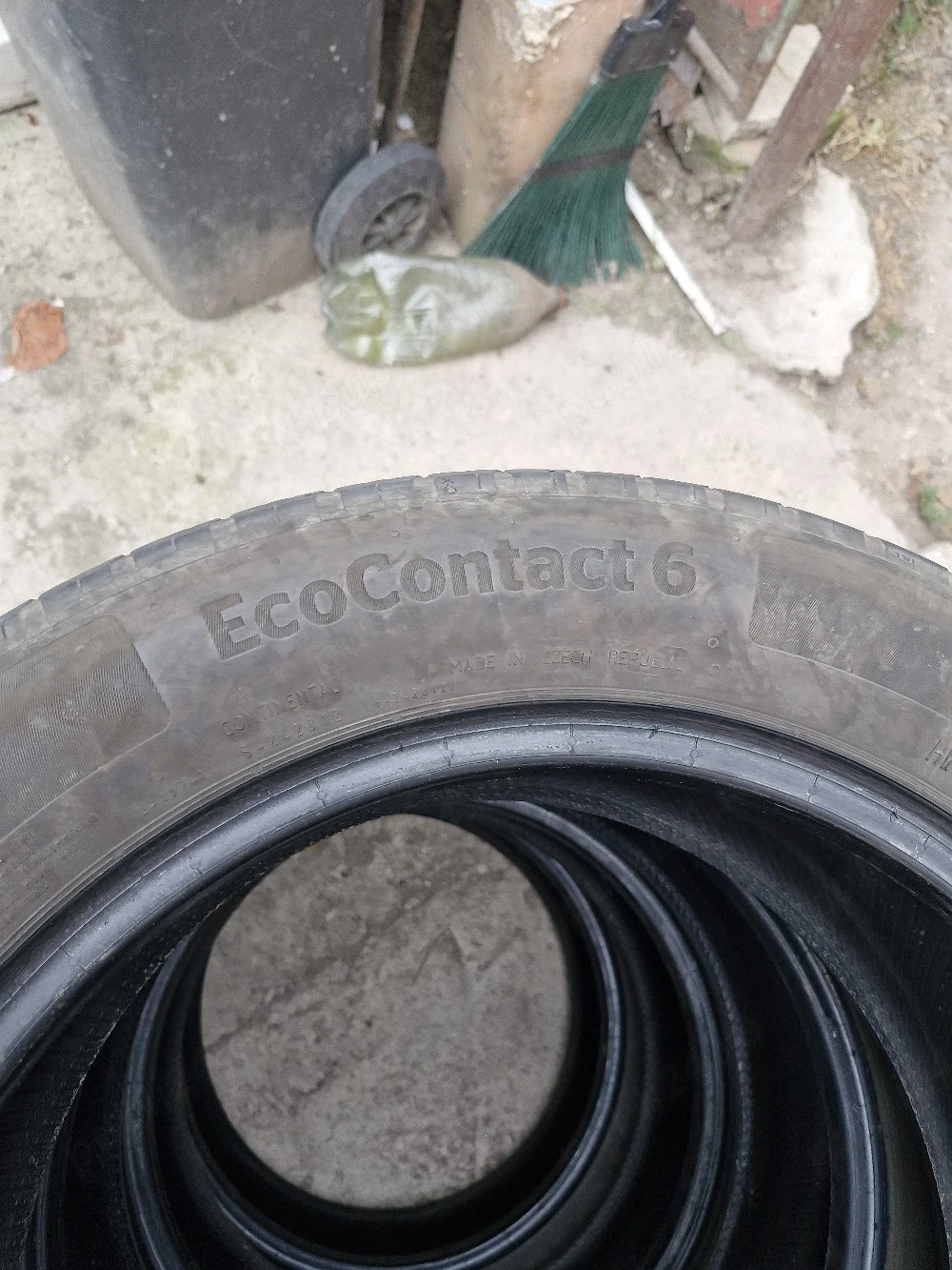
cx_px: 476
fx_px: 843
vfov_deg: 73.9
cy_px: 635
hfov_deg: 58.9
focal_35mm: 23
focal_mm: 5.54
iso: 50
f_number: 1.8
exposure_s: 1/100
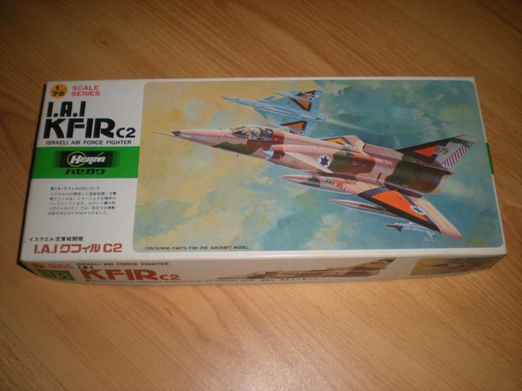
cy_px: 196
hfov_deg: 49.0
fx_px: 573
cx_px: 261
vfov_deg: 37.7
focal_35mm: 38
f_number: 3.1
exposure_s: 1/60
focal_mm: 6.3
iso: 64
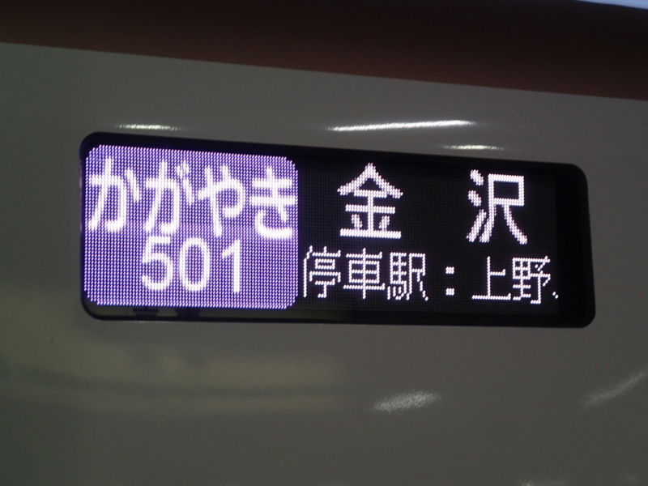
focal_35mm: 85
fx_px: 1591
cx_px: 324
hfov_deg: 23.0
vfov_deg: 17.4
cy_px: 243
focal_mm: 15.41
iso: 320
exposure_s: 1/80
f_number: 4.5
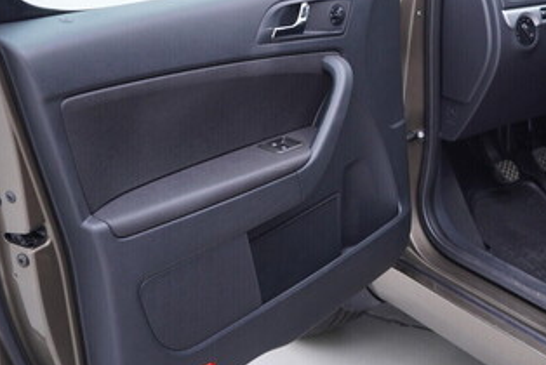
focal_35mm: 63
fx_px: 956
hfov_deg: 30.8
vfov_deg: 21.3
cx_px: 461
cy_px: 62
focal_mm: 24
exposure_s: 1/40
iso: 125
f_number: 2.8
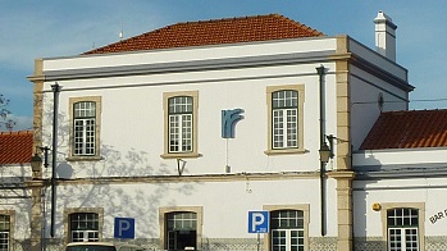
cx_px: 218
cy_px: 97
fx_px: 1126
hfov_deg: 22.5
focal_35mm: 95
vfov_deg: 12.7
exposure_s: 1/400
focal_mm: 4.4
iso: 80
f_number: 5.6
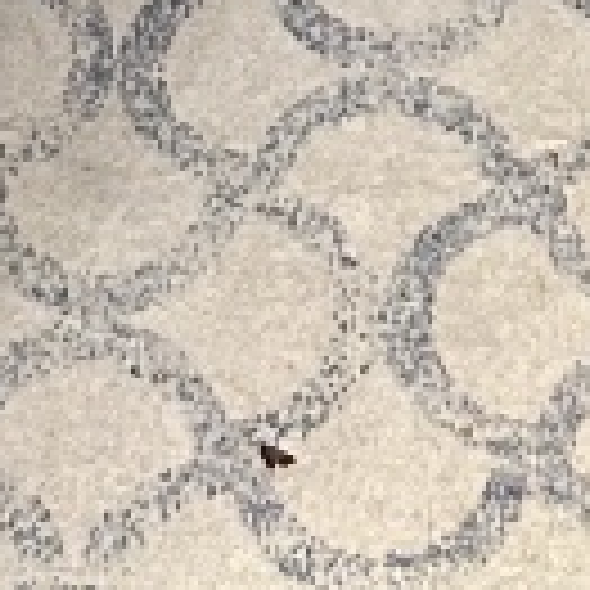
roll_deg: -0.2
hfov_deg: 8.3
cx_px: 324
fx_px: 4069
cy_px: -1910
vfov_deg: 6.4
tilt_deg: -26.9
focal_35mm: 211
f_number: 1.5
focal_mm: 5.7
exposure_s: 1/50
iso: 200
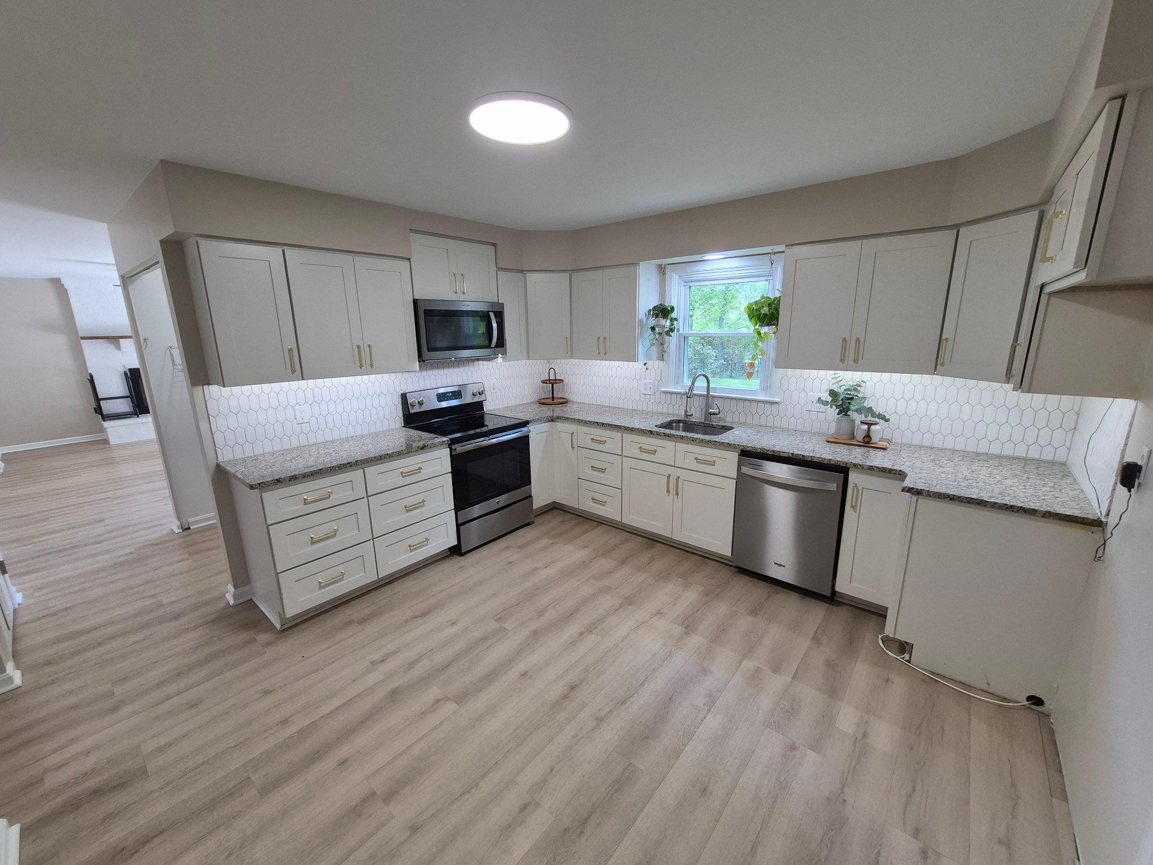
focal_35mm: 13
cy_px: 432
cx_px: 576
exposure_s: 1/60
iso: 100
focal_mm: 1.74
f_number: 2.2
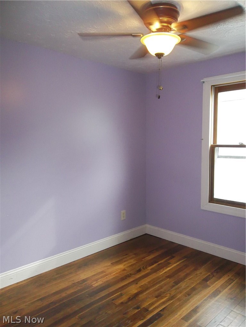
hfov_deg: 51.4
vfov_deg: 65.3
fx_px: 256
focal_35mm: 27
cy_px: 164
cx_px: 123
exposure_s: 1/50
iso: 320
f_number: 3.5
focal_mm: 4.9
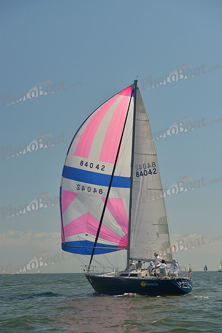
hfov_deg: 19.5
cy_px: 166
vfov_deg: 28.8
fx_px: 647
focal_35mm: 70
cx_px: 111
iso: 200
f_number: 7.1
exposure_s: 1/800
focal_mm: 70
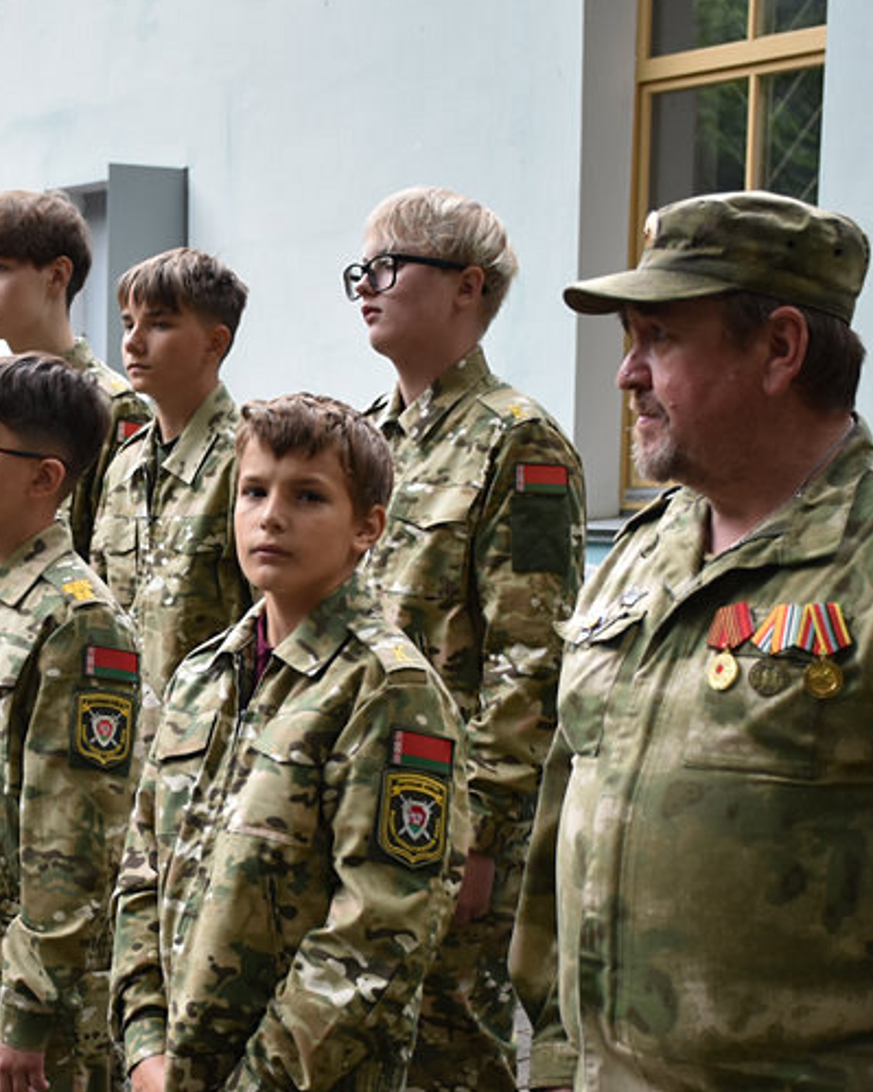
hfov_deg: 19.4
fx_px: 2519
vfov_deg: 24.4
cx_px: 127
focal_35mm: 78
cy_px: 684
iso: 400
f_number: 4
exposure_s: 1/250
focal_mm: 27
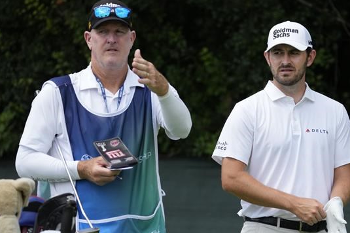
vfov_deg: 5.6
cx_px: 204
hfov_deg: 8.5
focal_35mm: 243
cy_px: 118
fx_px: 2361
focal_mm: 200
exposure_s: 1/5000
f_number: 5.6
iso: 1600
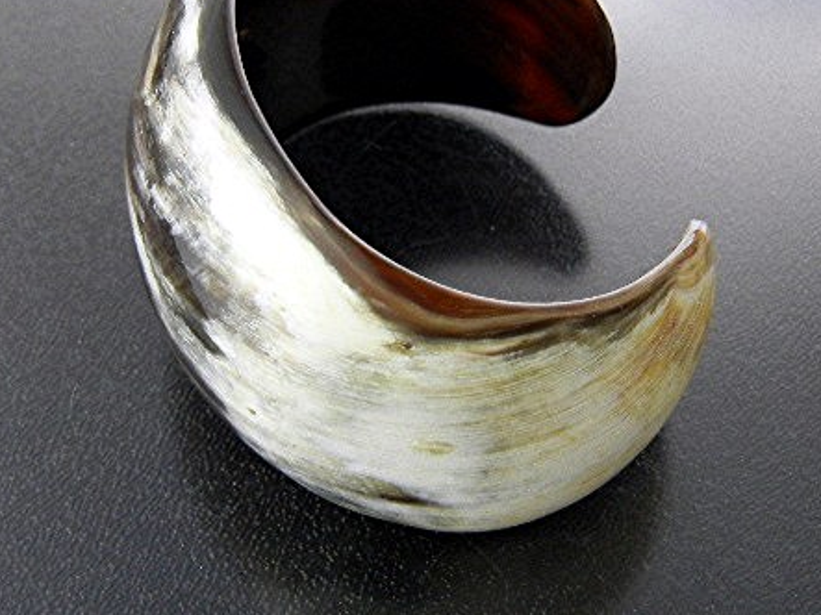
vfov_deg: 22.5
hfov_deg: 29.8
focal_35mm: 65
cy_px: 245
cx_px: 456
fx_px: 1541
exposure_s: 1/20.1
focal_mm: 8.1
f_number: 3.8
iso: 400
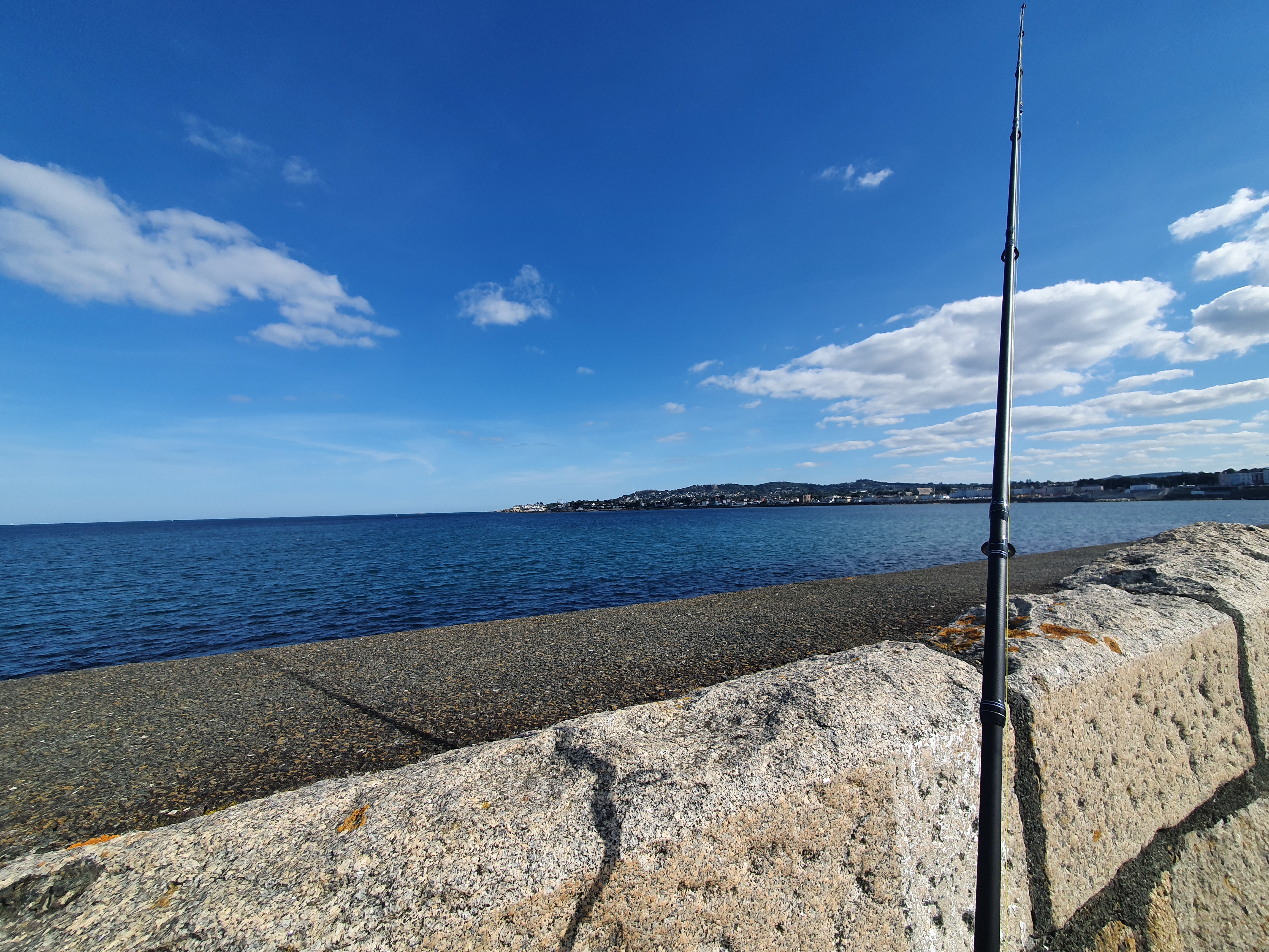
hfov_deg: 106.2
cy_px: 476
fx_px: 477
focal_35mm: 13
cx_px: 634
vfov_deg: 89.9
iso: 50
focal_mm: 1.8
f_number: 2.2
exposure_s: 1/1368
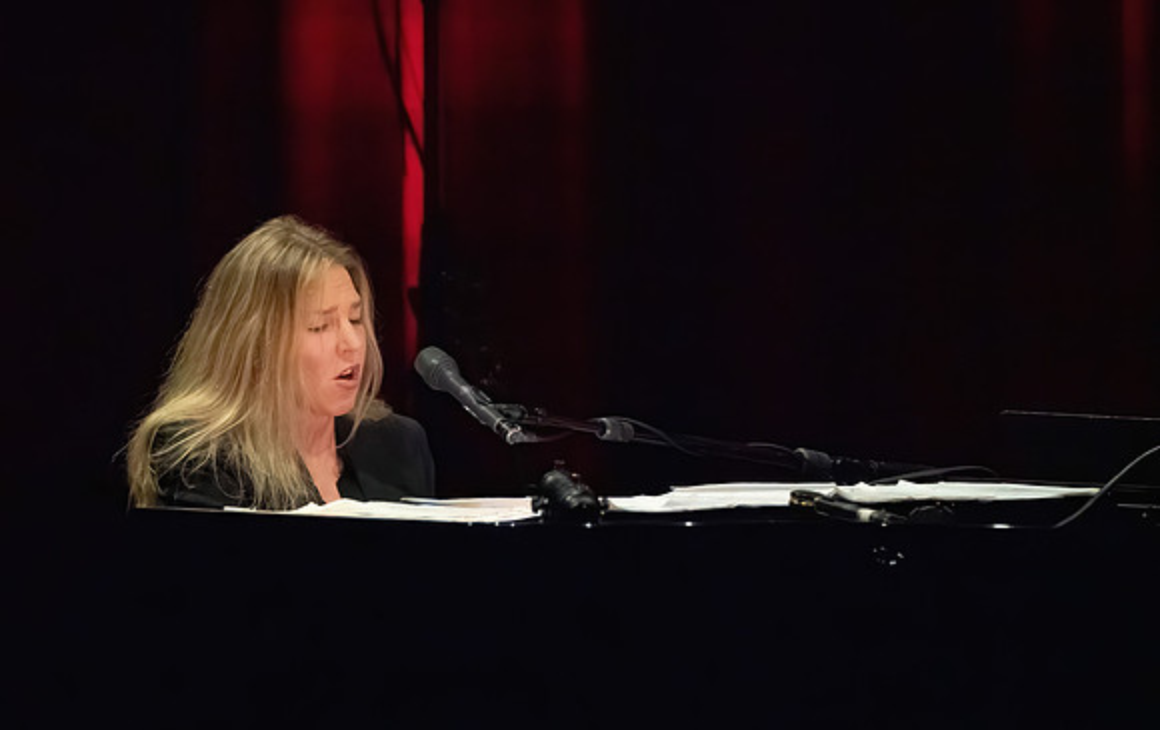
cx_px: 396
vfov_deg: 2.5
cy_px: 412
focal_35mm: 536
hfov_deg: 3.9
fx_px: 16968
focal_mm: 400
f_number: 9
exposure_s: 1/320
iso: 25600
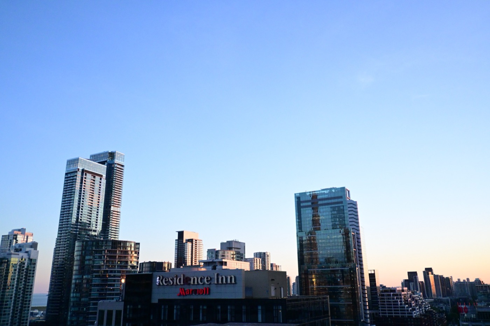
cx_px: 245
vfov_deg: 43.6
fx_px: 408
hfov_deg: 61.9
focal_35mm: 30
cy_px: 163
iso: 4500
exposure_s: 1/2500
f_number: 3.8
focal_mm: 20
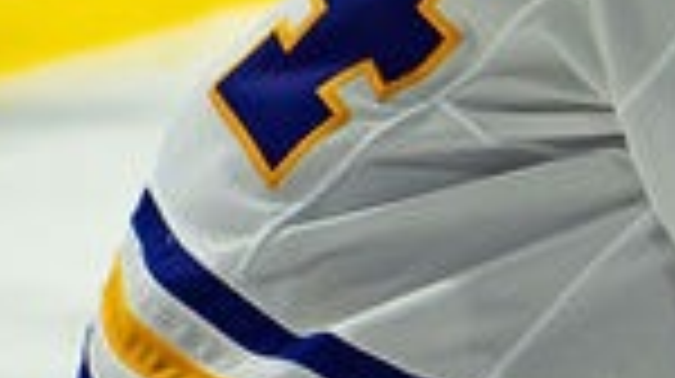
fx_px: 13463
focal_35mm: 753
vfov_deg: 1.6
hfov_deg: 2.9
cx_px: 446
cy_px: 34
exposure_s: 1/1000
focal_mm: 70
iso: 1000
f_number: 2.8
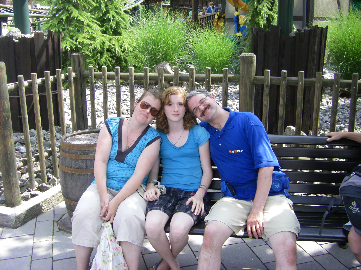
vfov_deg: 37.7
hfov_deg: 49.0
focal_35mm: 38
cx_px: 180
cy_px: 135
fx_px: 396
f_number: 3.5
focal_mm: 6.3
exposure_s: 1/125
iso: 64
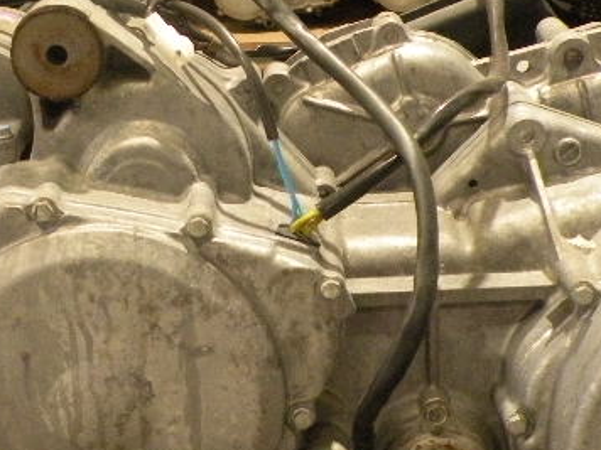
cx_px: 228
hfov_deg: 20.6
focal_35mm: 95
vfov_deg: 15.4
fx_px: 1649
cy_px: 394
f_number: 3.2
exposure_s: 1/51
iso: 400
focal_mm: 5.8
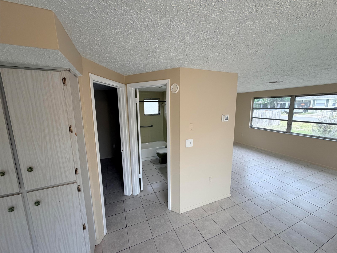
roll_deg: +1.4
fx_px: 136
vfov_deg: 85.7
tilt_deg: -7.1
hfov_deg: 102.1
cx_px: 168
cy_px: 126
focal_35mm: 14
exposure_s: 1/120
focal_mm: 2.22
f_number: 2.2
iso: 100
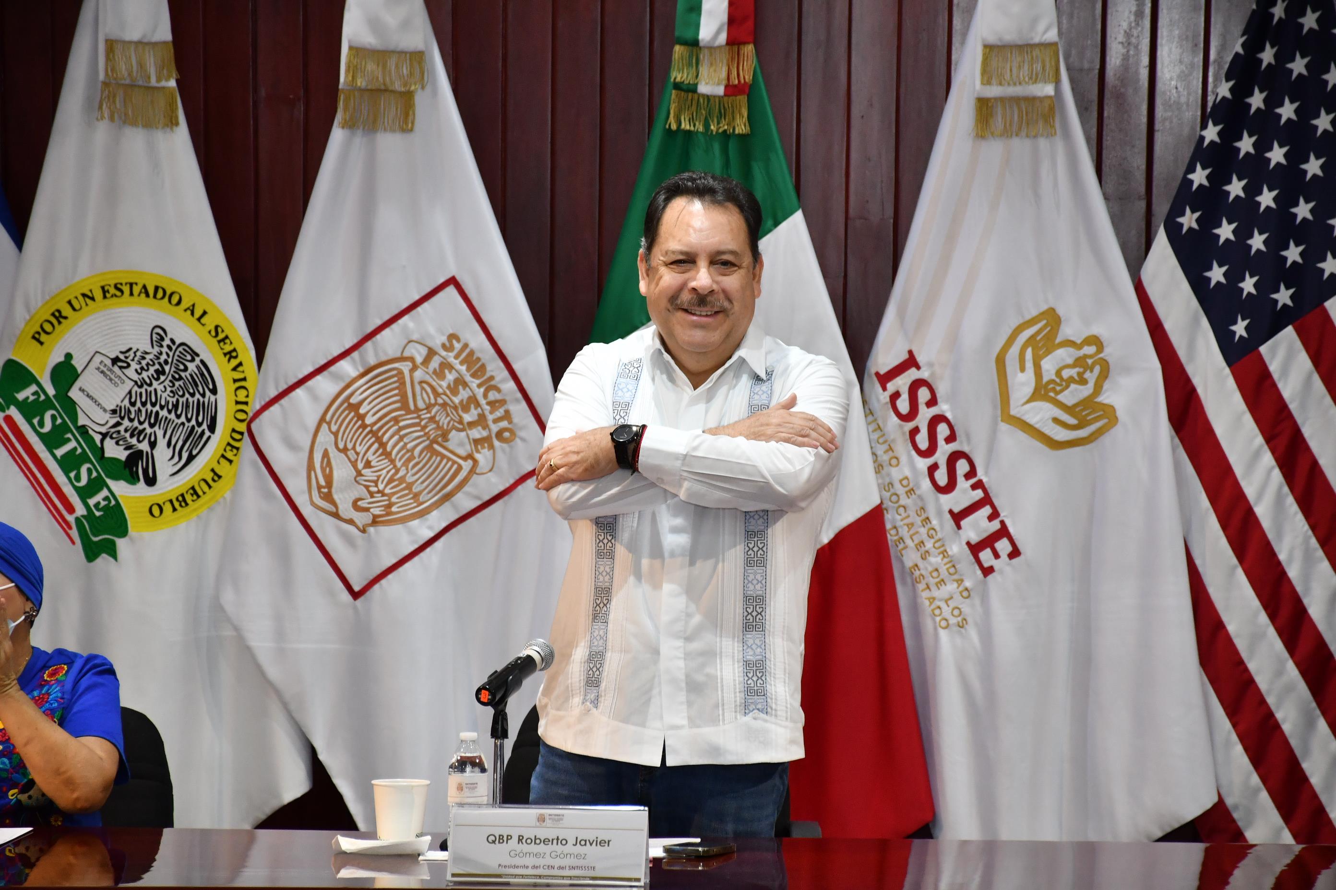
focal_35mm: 168
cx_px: 668
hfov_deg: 12.2
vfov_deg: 8.2
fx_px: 6234
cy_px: 445
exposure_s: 1/100
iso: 1250
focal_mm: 112
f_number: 5.6
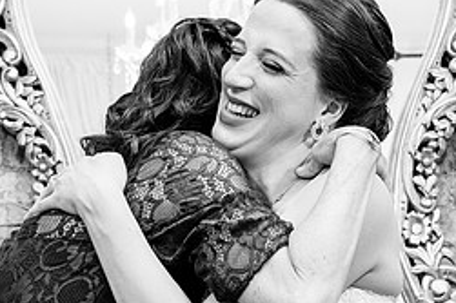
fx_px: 1608
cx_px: 175
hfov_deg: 16.1
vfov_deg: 10.5
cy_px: 434
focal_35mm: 127
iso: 1000
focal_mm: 36
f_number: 5.6
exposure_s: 1/200
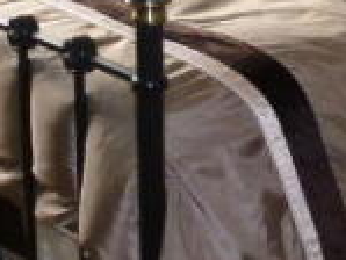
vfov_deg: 15.1
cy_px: -62
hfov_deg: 19.0
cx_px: 470
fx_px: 940
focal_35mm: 94
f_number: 3.3
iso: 400
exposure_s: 1/60
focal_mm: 4.3
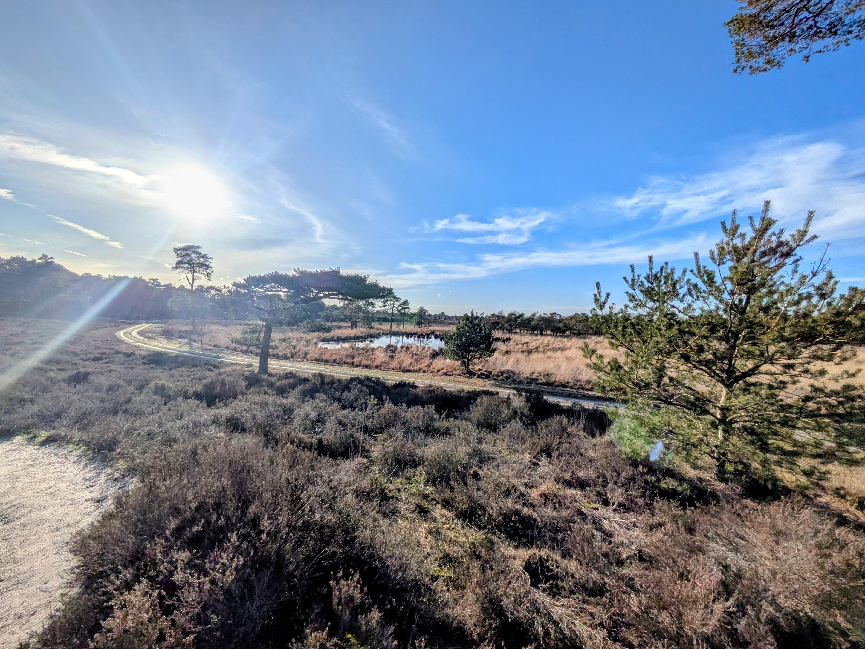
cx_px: 432
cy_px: 324
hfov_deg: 102.0
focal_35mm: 14
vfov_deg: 85.7
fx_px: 350
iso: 46
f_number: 2.2
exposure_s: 1/6024
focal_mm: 1.83
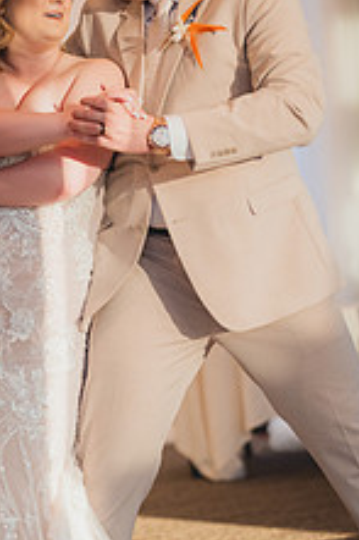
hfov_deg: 13.4
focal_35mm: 102
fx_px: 1528
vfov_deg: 20.0
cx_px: 107
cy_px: 217
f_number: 1.4
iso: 1250
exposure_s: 1/1600
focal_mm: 50
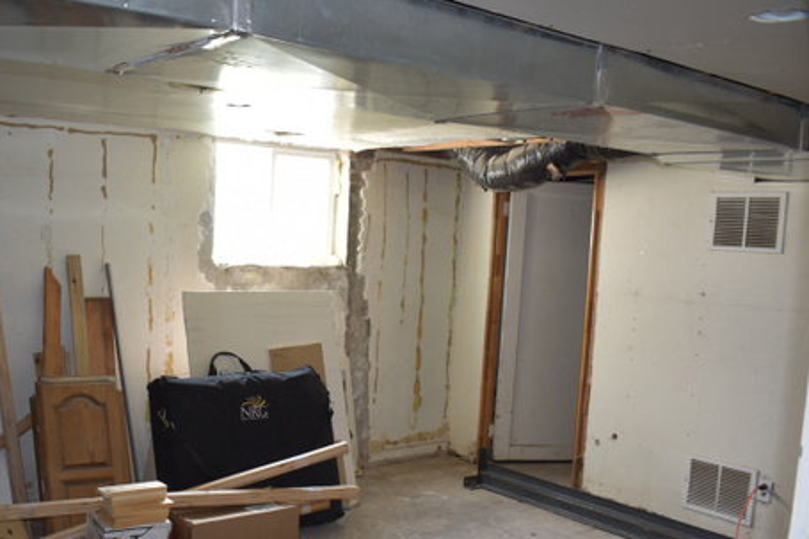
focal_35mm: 38
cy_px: 364
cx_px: 325
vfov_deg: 34.7
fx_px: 854
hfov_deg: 50.4
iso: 280
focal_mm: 18
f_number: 3.5
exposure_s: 1/30
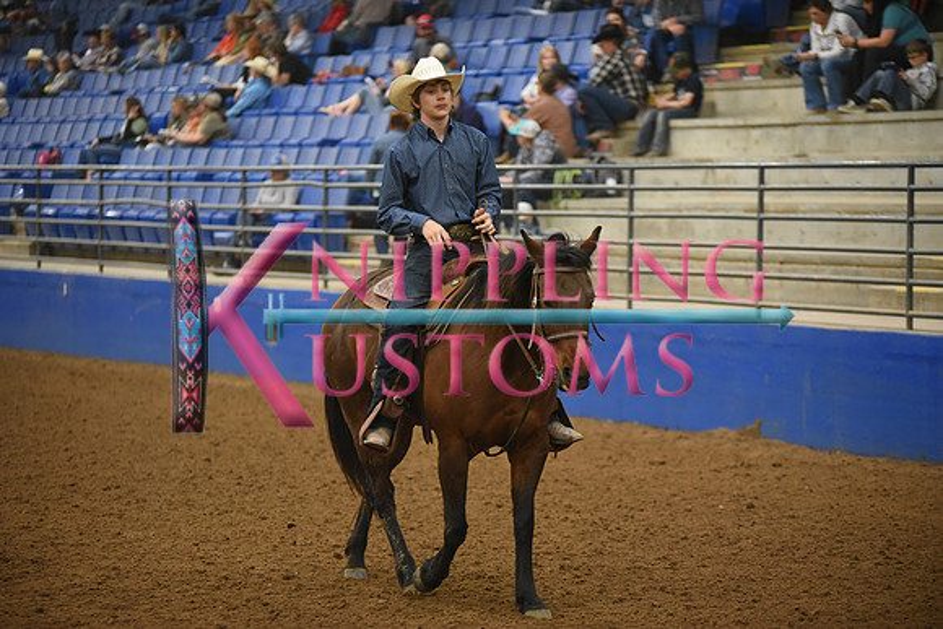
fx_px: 3668
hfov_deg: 14.7
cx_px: 472
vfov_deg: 9.8
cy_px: 314
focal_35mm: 140
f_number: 2.8
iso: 3200
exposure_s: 1/400
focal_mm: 140
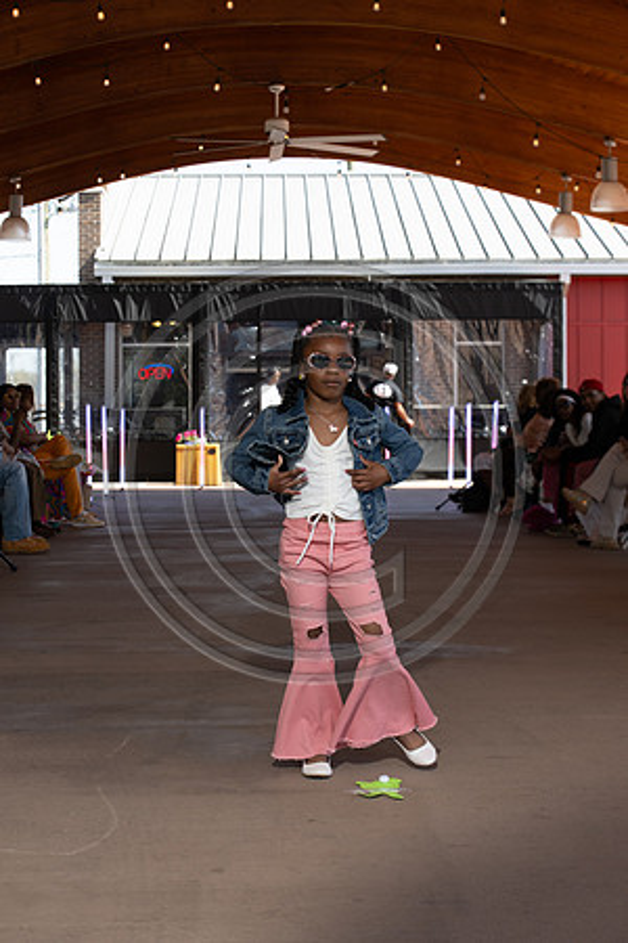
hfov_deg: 19.5
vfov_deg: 28.8
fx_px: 1832
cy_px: 472
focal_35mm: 70
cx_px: 314
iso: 200
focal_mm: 70
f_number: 6.3
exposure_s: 1/200
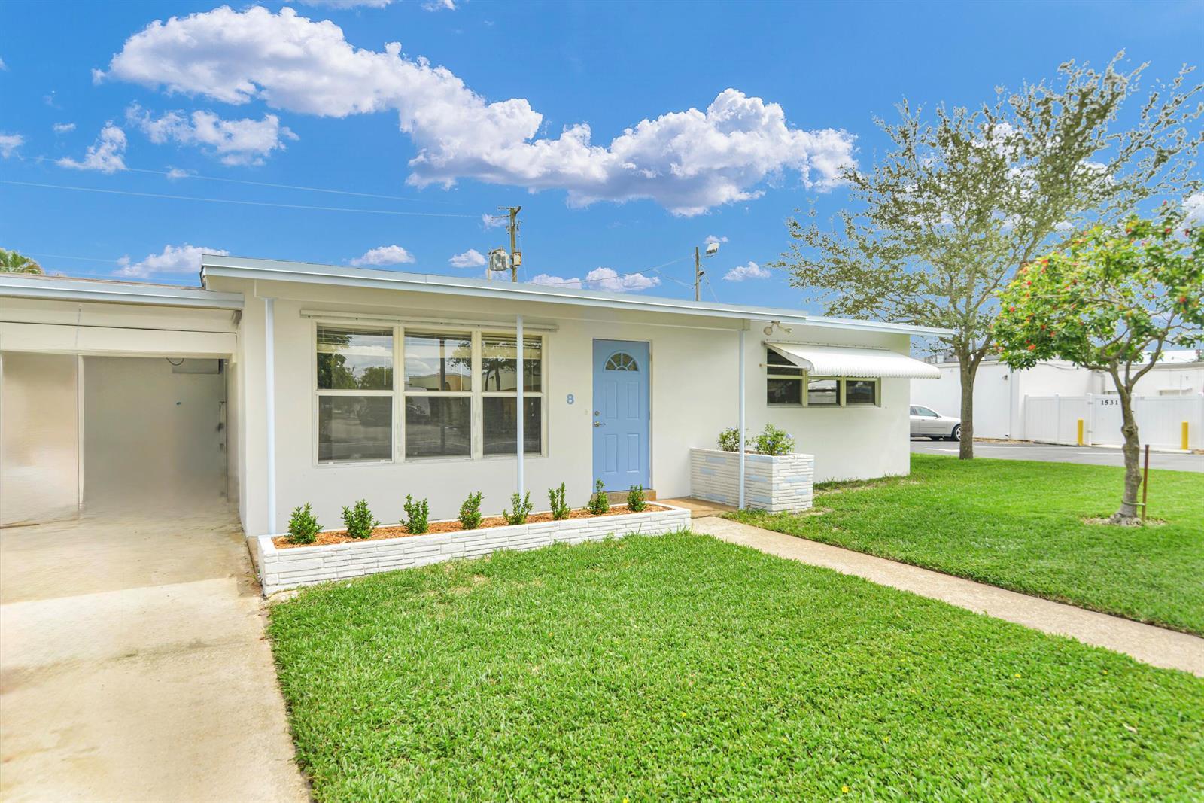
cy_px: 402
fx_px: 669
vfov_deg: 61.9
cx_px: 602
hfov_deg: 84.0
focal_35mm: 20
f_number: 8
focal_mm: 20
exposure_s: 1/500
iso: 200
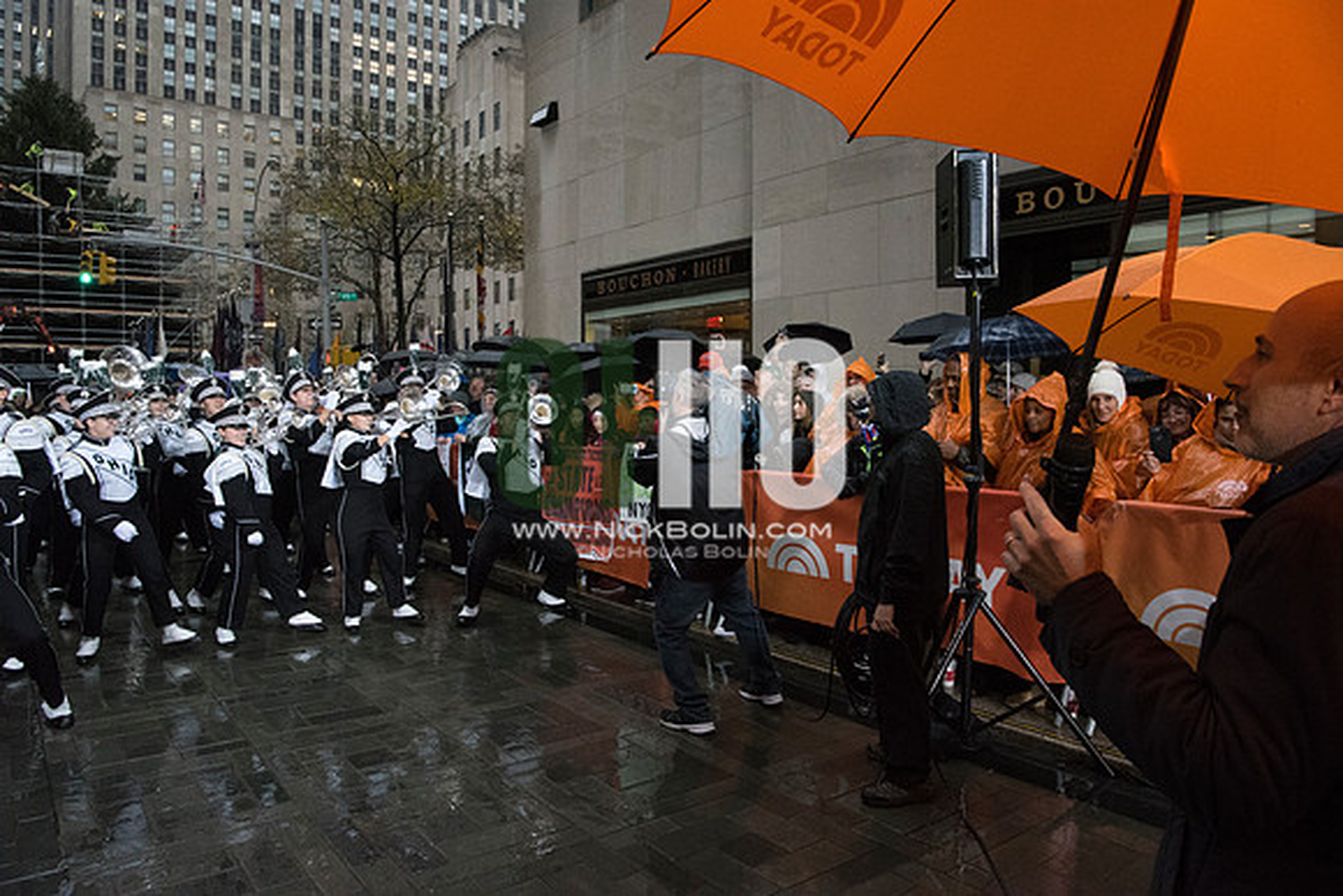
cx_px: 672
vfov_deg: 53.2
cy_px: 448
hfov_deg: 73.7
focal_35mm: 24
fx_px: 896
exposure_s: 1/400
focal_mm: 24
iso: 10000
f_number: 10
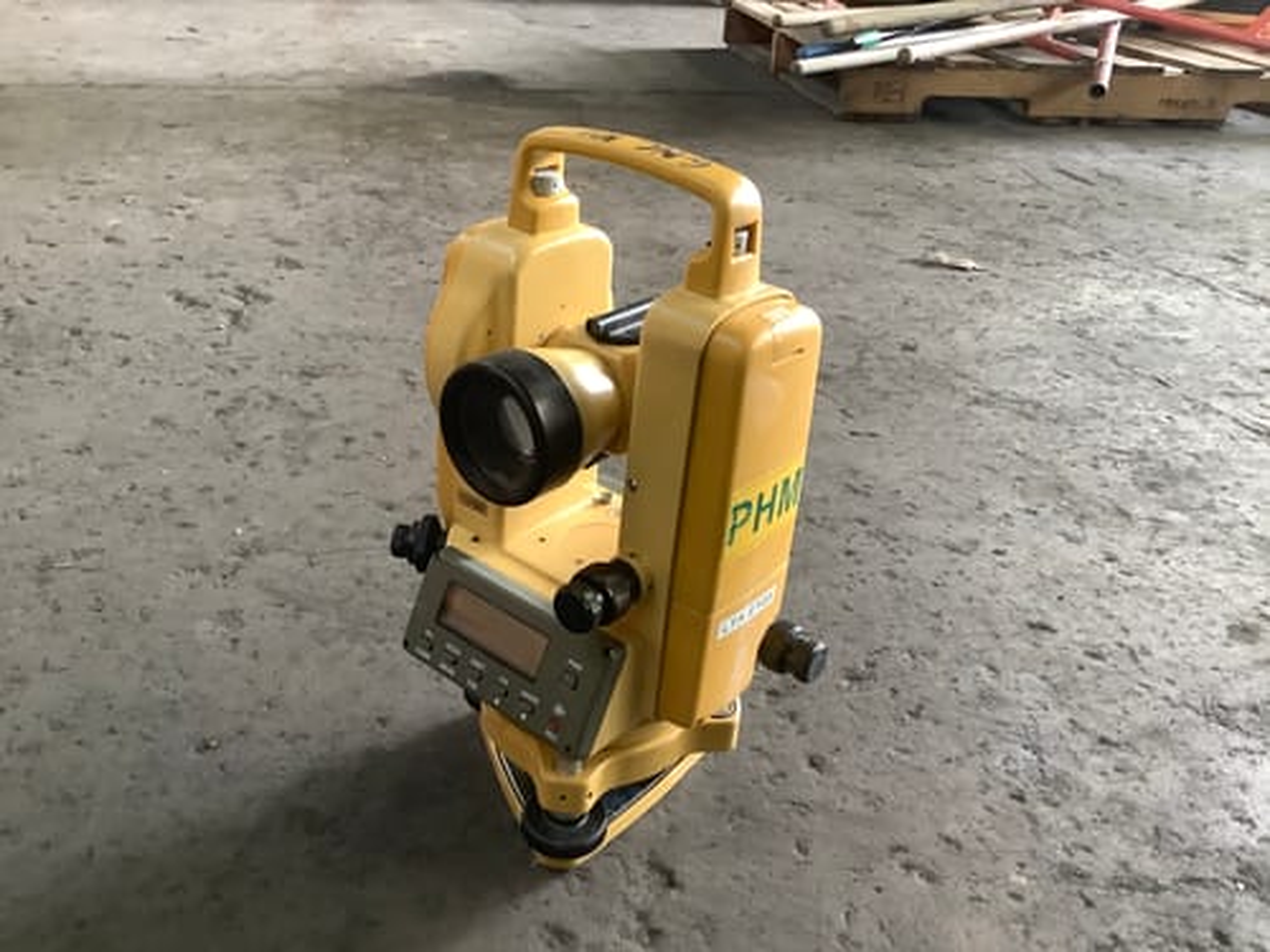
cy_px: 476
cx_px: 635
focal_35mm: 31
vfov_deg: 45.4
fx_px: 1137
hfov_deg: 58.4
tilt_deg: -26.6
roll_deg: -1.6
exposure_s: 1/50
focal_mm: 3.3
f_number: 2.4
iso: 200
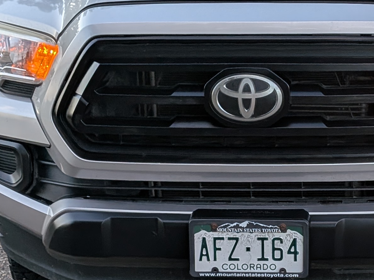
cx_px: 297
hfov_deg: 23.8
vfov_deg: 18.2
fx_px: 875
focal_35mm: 81
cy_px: 187
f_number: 1.7
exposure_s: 1/1543
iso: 27
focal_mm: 4.53
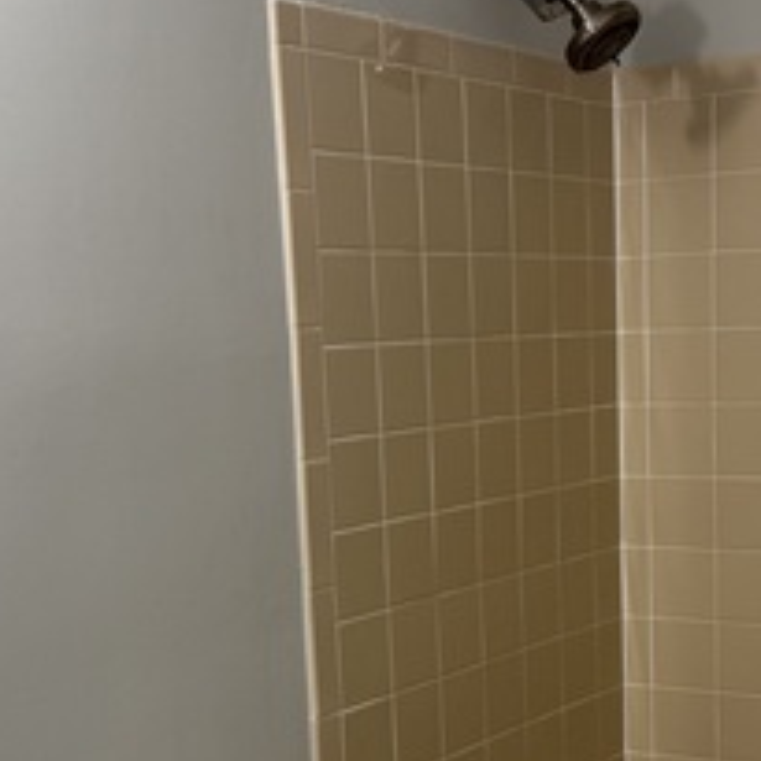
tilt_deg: -9.2
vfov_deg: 24.6
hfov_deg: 24.9
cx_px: 484
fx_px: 1716
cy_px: 601
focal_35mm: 69
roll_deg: +1.5
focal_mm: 6.76
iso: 100
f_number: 1.78
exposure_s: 1/120
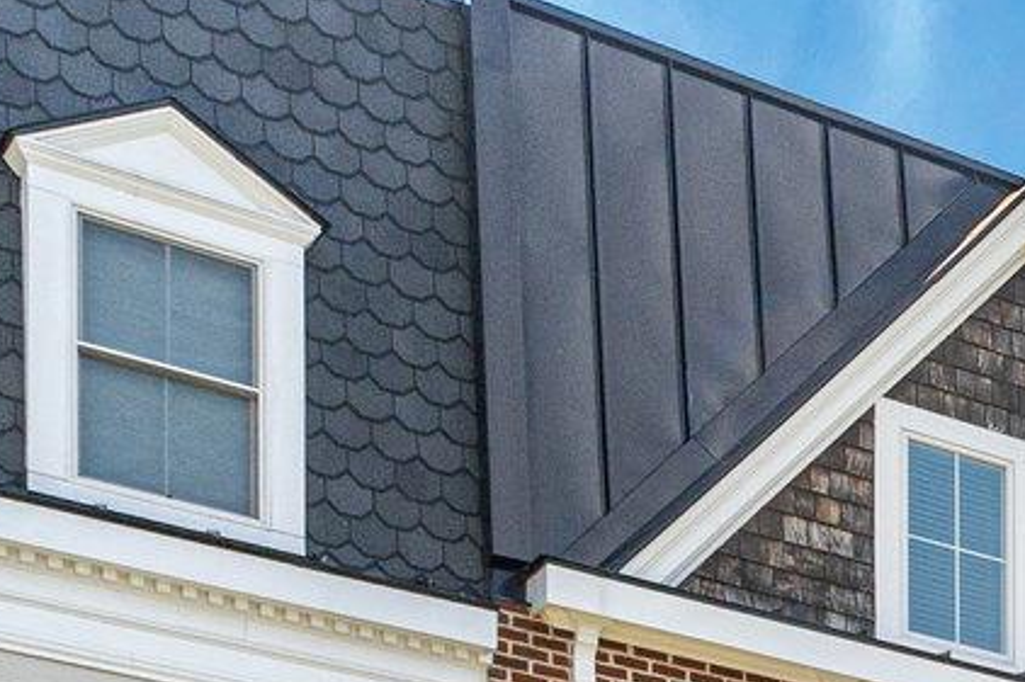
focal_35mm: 102
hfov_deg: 14.2
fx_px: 2903
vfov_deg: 11.8
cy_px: 1433
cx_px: 2409
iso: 1250
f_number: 8
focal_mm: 21
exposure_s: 1/400
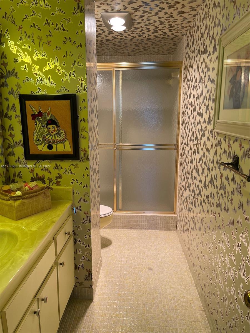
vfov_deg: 67.3
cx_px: 125
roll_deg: +0.2
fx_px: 250
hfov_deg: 53.1
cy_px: 166
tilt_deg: -10.6
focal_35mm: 26
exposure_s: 1/120
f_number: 1.6
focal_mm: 5.1
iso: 80
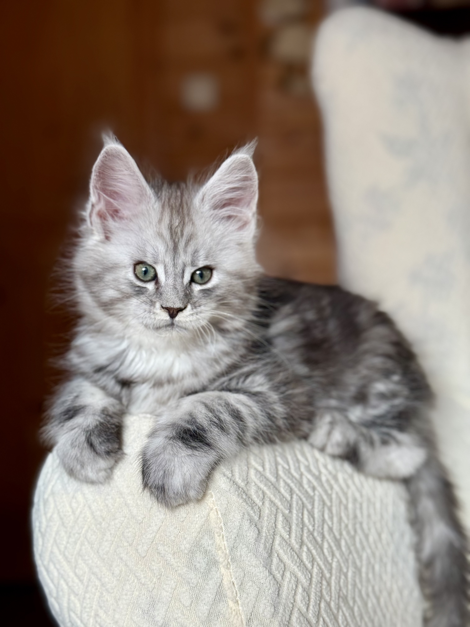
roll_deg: +1.3
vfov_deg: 39.7
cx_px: 235
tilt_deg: +0.7
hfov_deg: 30.3
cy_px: 314
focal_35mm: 48
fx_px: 869
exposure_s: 1/230
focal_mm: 6.76
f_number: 1.78
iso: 125
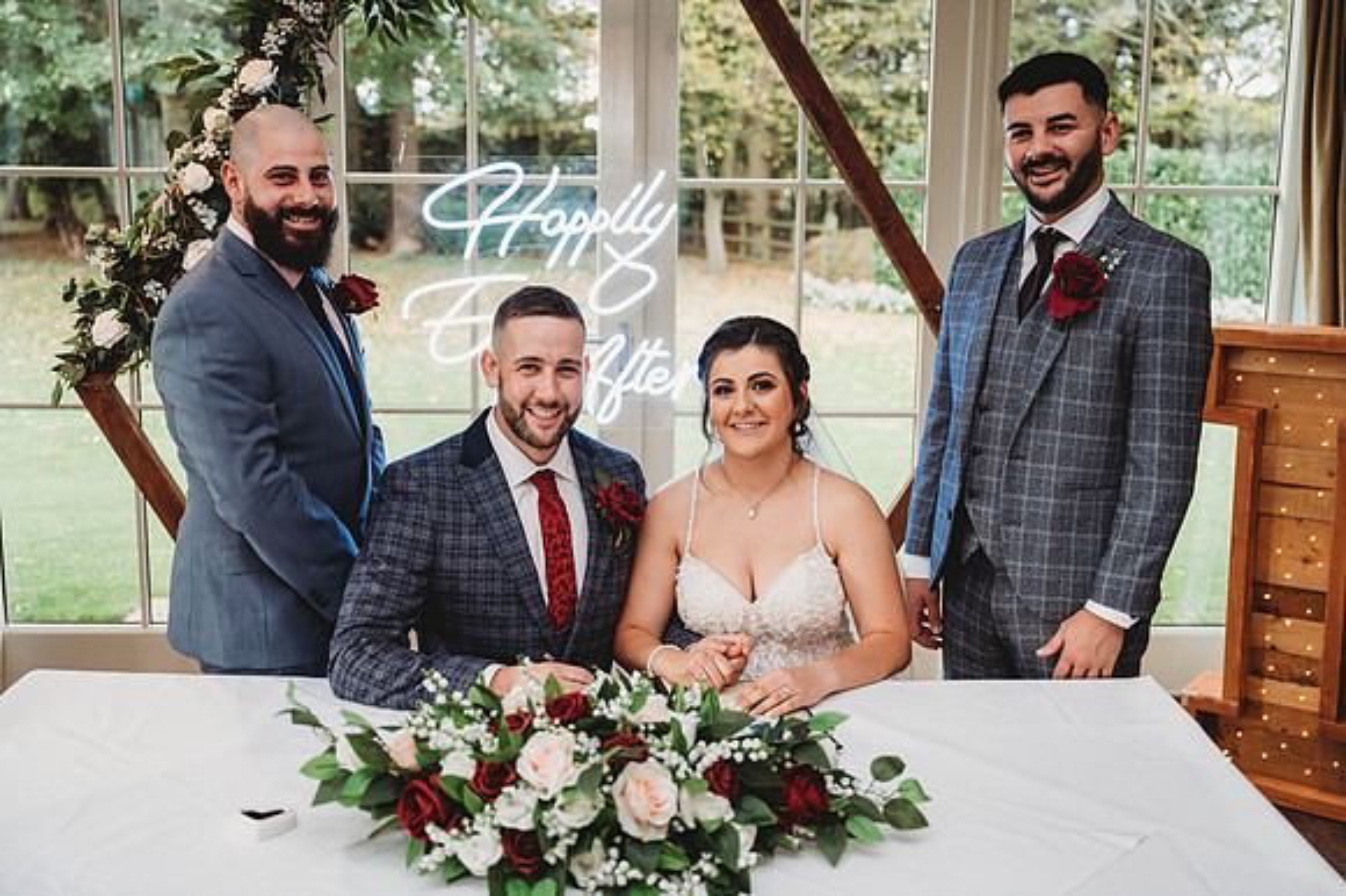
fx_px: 1438
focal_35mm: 38
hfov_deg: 50.2
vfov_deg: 34.6
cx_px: 686
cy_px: 430
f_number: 2.8
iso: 560
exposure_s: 1/160
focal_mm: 37
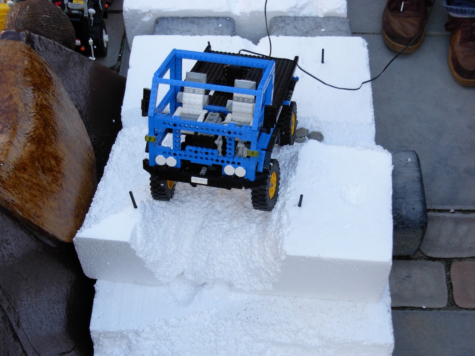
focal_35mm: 59
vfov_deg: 24.8
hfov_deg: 32.7
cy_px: 177
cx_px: 236
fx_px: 810
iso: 79
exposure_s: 1/287
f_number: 3.3
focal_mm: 9.5
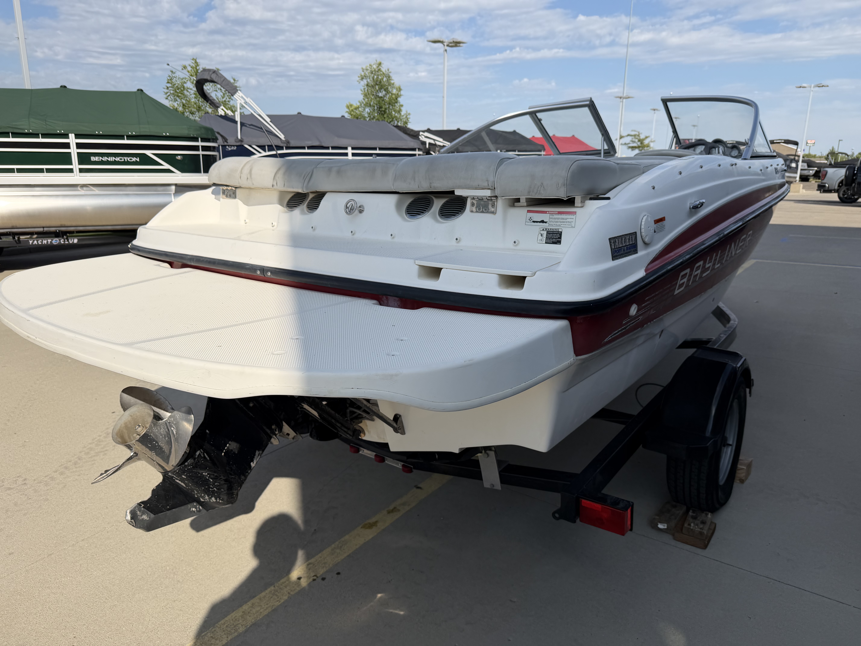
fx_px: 597
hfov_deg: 71.6
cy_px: 323
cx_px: 430
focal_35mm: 24
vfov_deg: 56.8
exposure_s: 1/6711
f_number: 1.78
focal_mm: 6.76
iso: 80
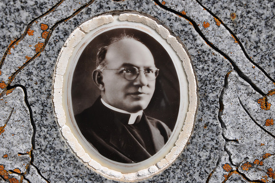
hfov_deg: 17.1
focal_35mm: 120
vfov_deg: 11.4
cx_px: 138
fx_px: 915
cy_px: 92
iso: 200
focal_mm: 80
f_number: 10
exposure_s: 1/400
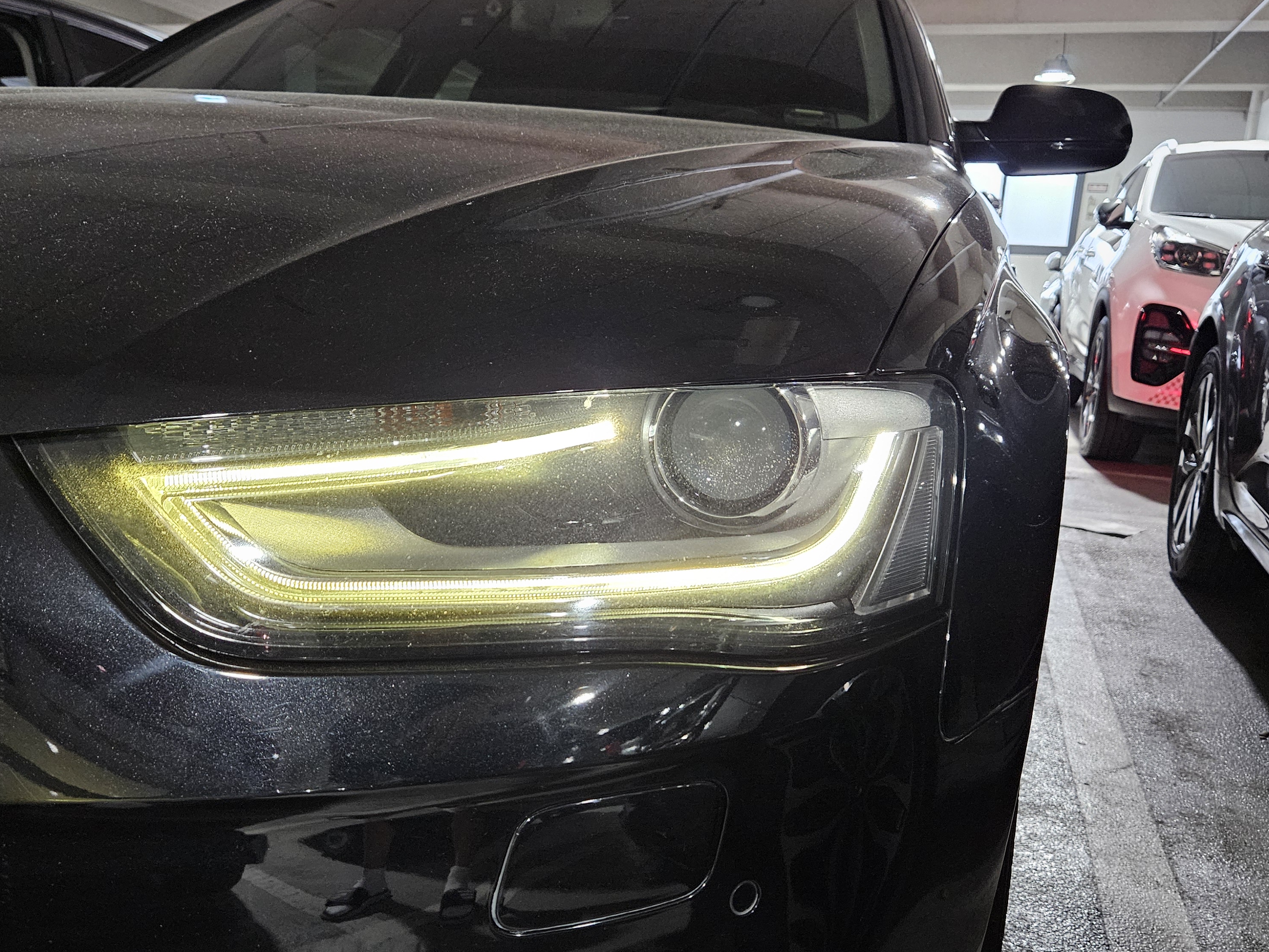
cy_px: 523
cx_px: 598
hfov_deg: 58.3
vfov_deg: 45.4
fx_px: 1136
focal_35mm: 31
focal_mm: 5.4
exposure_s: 1/41
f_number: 1.8
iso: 640
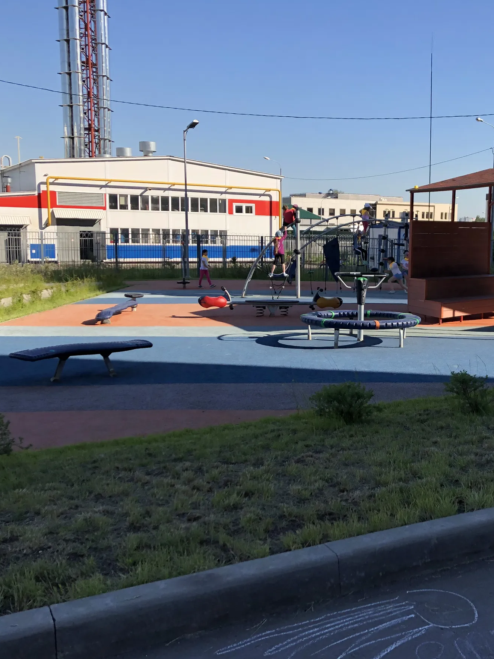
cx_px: 360
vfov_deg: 49.0
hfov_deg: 37.0
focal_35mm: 38
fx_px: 723
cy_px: 332
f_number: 1.8
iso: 20
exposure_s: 1/1245
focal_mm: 4
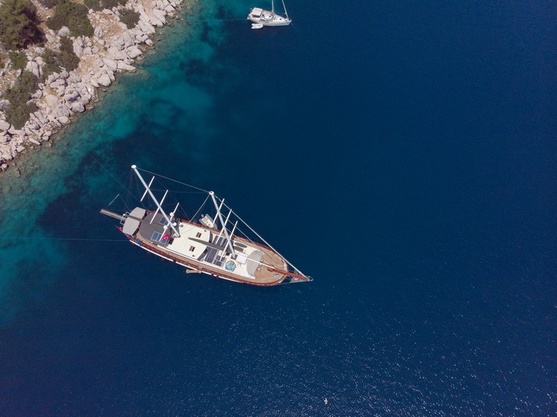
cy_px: 208
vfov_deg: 56.8
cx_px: 278
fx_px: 386
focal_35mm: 24
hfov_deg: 71.6
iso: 100
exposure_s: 1/8000
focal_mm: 4.5
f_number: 2.8
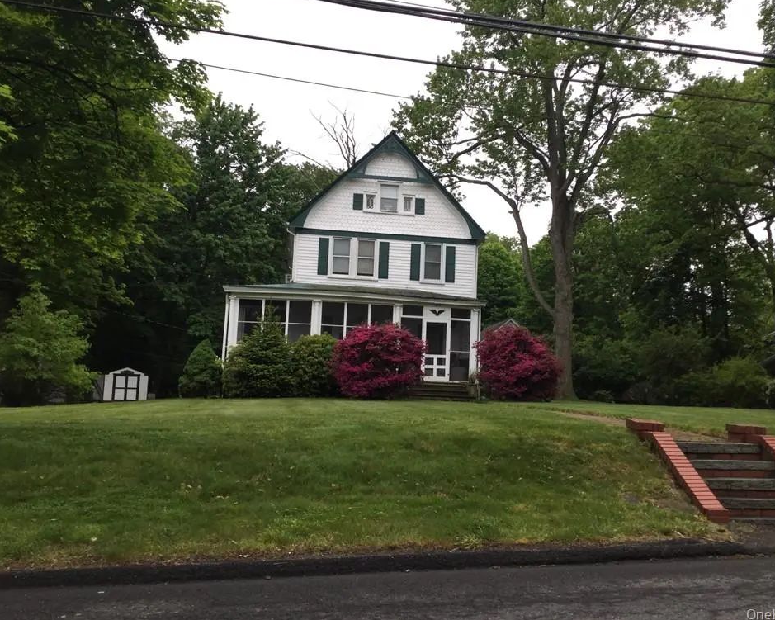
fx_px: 757
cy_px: 308
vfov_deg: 44.5
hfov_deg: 54.2
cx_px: 408
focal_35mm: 33
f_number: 2.4
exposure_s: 1/121
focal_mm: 3.3
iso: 25
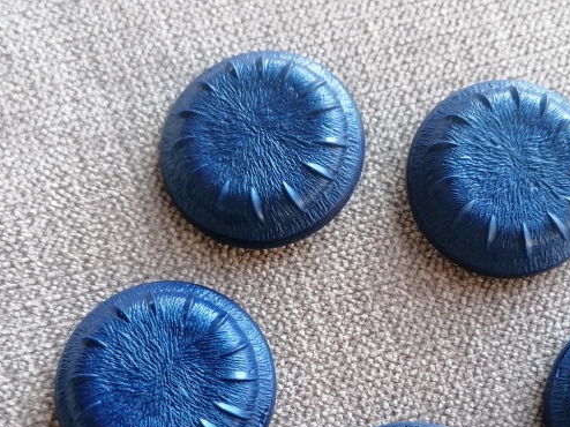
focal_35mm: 56
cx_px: 343
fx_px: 922
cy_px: 359
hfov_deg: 34.3
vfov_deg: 25.5
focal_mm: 4.75
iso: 125
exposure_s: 1/50
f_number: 1.8
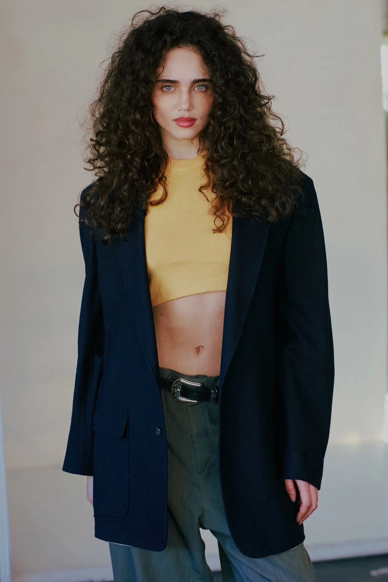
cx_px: 194
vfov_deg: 19.5
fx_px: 1697
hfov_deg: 13.0
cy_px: 291
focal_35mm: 105
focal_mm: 70
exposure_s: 1/200
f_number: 4
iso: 500
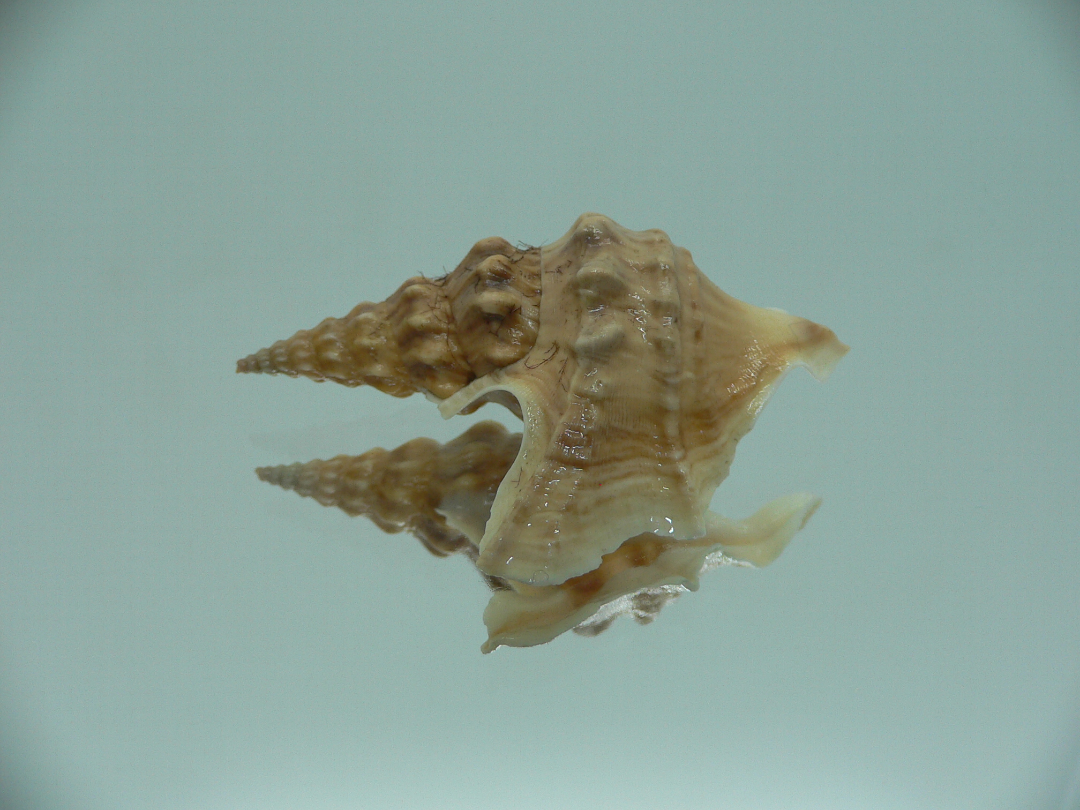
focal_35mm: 35
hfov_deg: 52.6
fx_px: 1092
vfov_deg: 40.7
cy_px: 405
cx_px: 540
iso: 80
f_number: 2.8
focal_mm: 4.6
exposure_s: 1/60
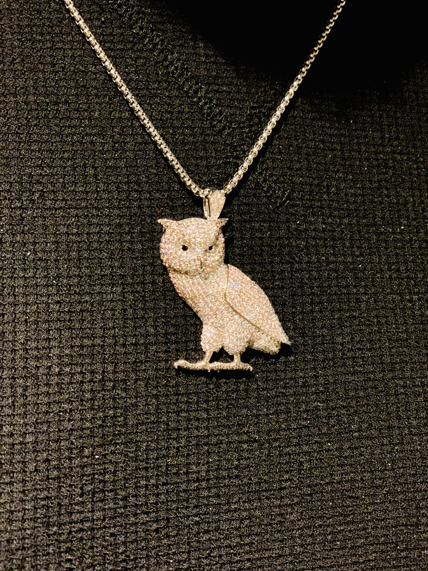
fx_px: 857
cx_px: 214
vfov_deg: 36.8
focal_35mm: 52
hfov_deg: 28.0
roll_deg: -0.7
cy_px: 286
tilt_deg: -20.3
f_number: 2.4
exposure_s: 1/30
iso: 640
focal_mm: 6
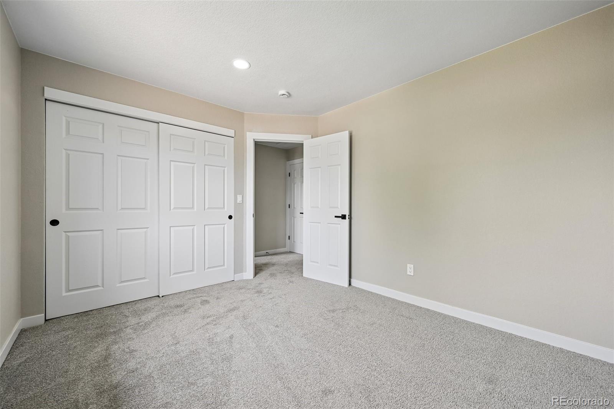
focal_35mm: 14
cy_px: 204
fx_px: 239
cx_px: 307
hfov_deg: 104.3
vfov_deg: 81.2
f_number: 10
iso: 180
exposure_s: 1/15
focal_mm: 14
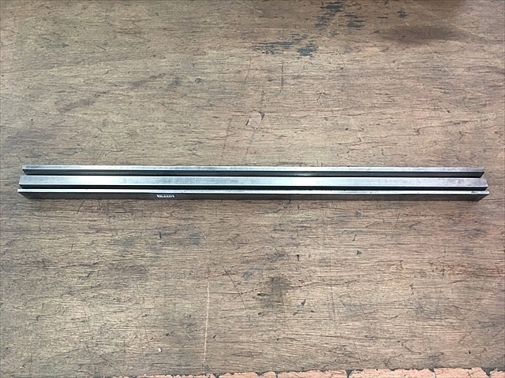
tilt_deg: -69.7
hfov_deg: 61.7
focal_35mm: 29
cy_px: 189
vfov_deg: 48.2
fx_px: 423
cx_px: 252
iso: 80
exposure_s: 1/30
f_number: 2.2
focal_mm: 4.15
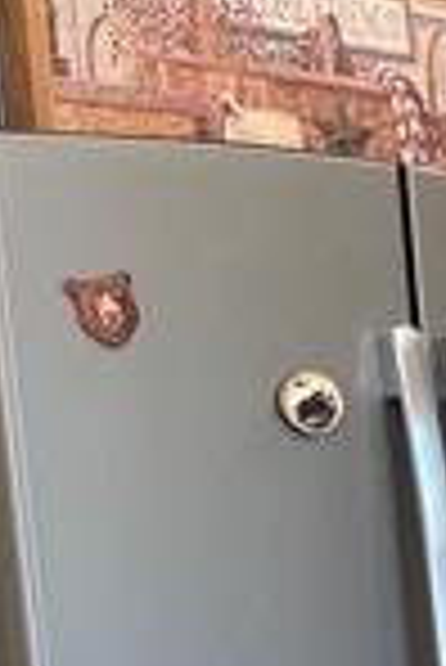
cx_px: 1216
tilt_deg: -11.5
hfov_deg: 9.7
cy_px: 918
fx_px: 2169
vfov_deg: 16.3
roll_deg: +0.4
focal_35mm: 117
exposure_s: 1/60
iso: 125
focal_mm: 5.1
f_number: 1.6
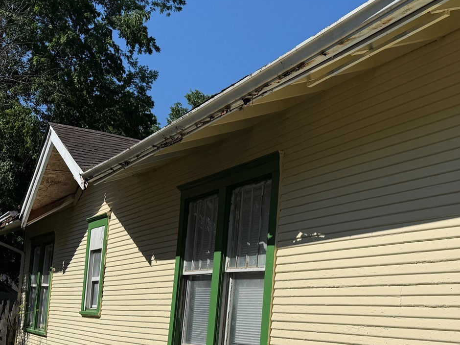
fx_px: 651
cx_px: 360
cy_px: 244
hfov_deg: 37.7
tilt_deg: +7.4
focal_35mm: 49
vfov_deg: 29.4
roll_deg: -3.1
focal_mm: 6.76
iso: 80
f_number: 1.78
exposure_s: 1/14286
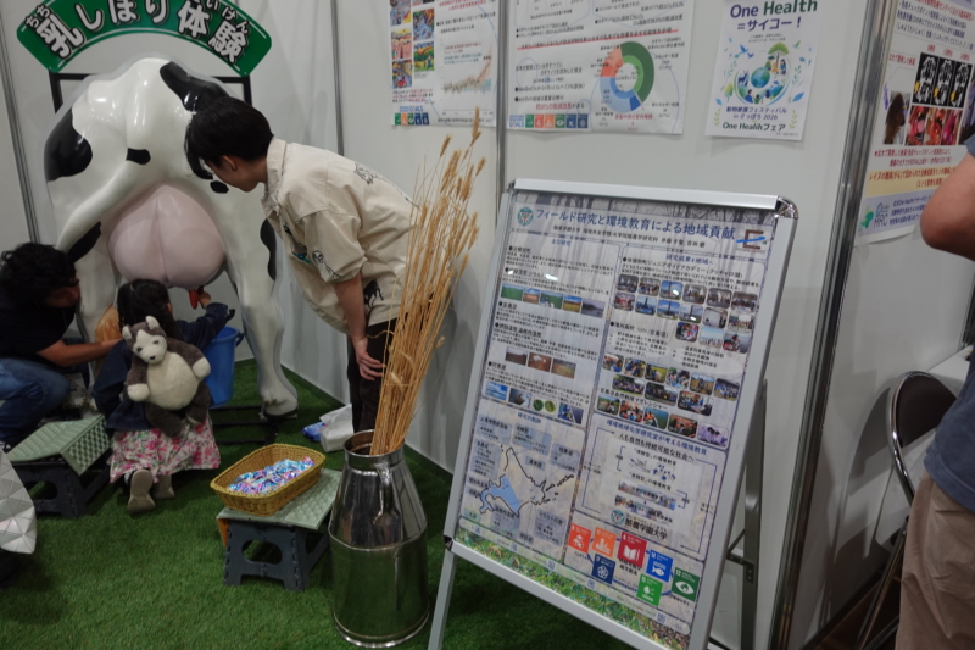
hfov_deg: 73.8
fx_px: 650
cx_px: 488
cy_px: 325
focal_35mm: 24
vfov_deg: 53.1
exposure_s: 1/30
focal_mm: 9.4
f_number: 2.8
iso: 160
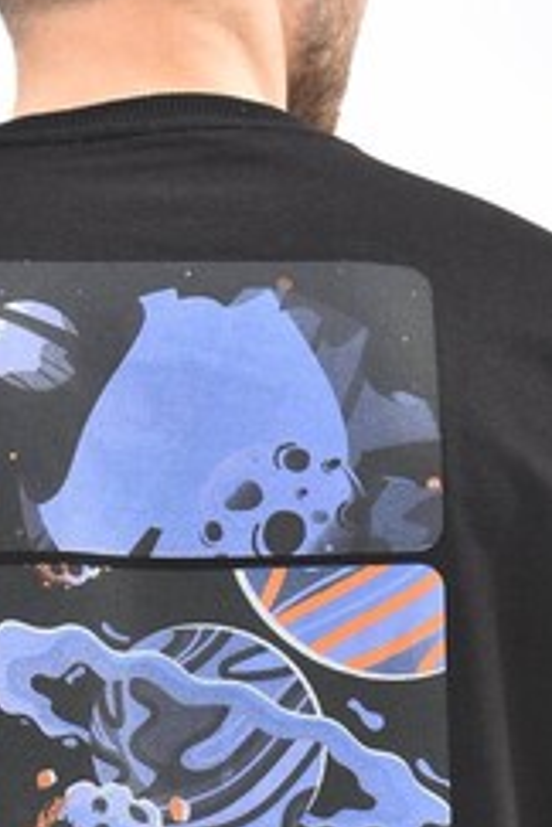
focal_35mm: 358
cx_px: 249
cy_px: 1126
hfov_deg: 3.8
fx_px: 8233
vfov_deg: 5.7
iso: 100
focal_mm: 116
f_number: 7.1
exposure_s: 1/160
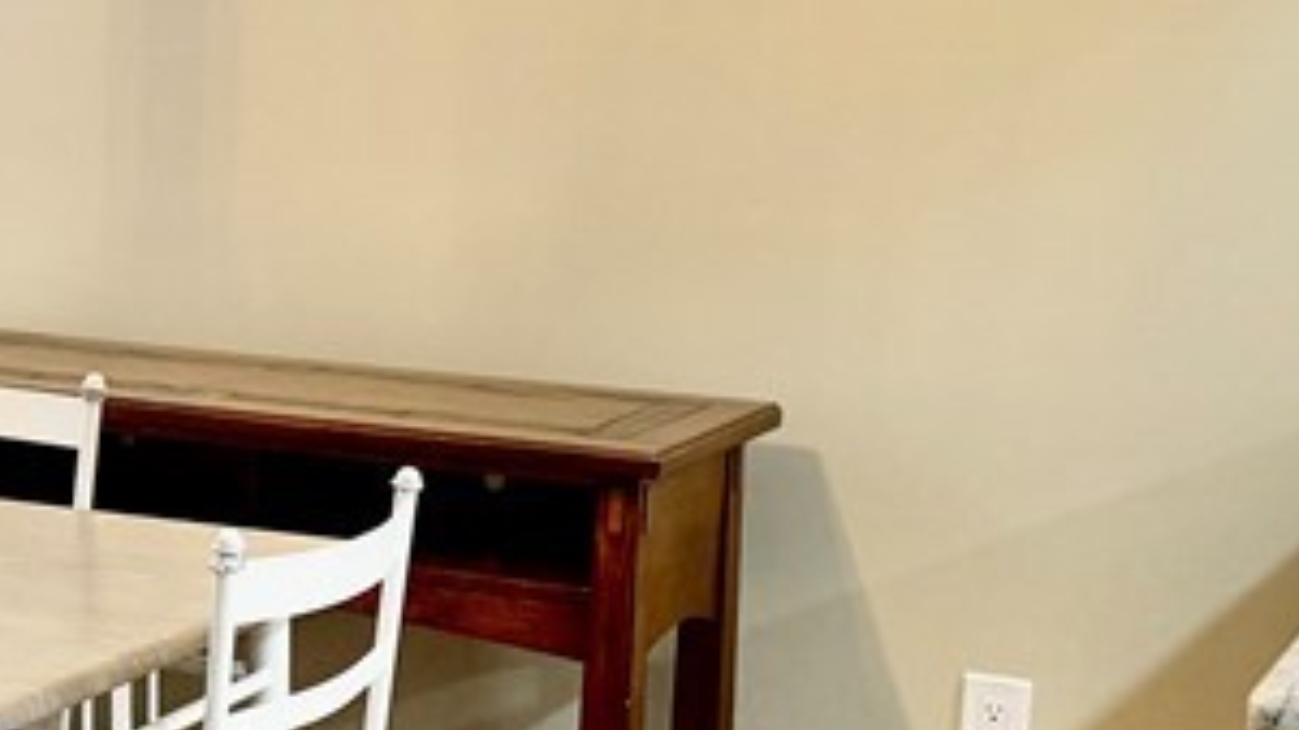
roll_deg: +0.2
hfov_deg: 21.9
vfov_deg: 13.5
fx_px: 3064
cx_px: -315
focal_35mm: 89
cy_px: 510
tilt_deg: -10.8
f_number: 1.78
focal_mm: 6.76
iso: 200
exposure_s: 1/60
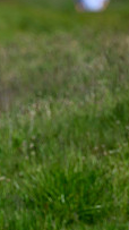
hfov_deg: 0.8
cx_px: -235
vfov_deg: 1.5
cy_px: 190
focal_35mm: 1470
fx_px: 8950
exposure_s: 1/5000
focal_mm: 400
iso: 500
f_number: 5
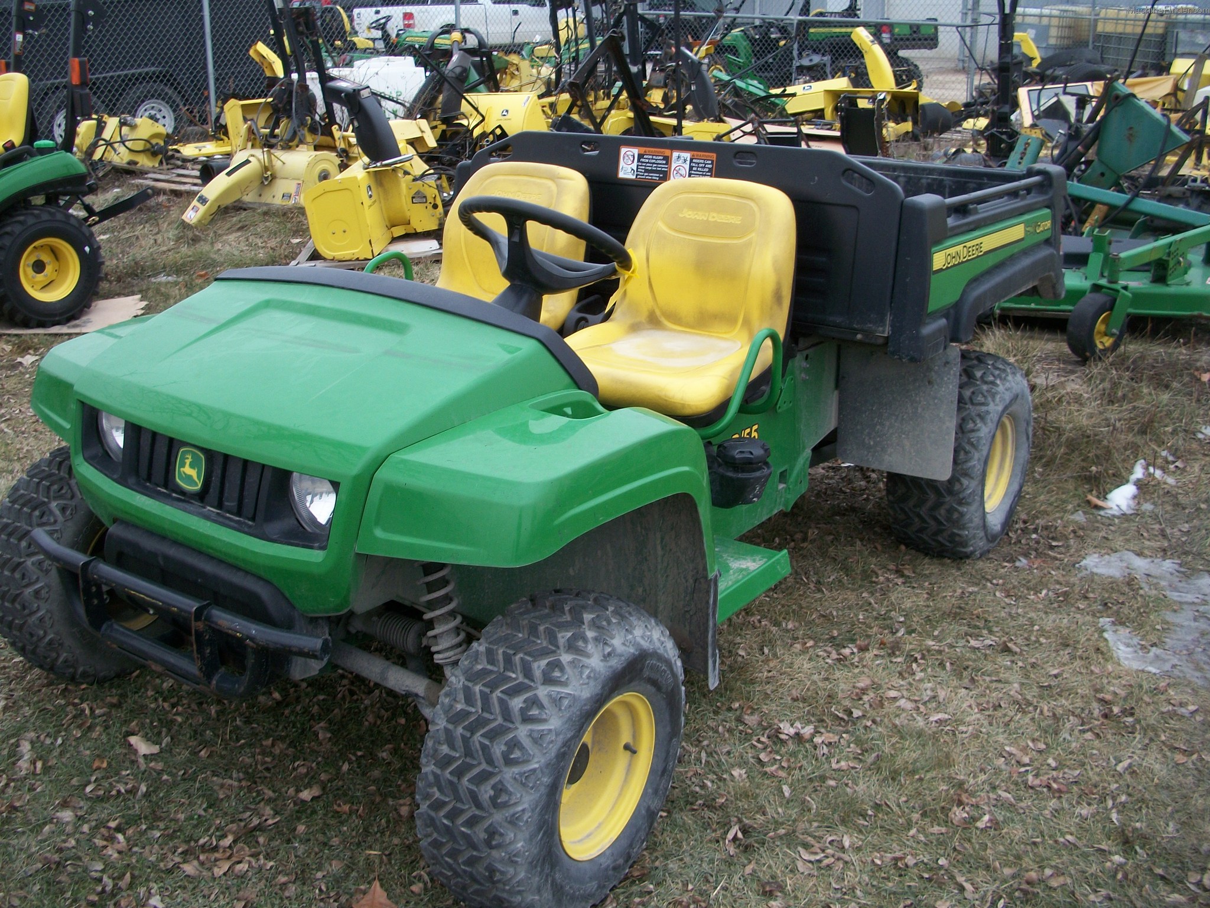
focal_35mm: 35
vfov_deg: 40.7
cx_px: 605
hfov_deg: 52.6
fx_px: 1223
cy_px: 454
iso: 80
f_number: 3.1
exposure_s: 1/50
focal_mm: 6.3
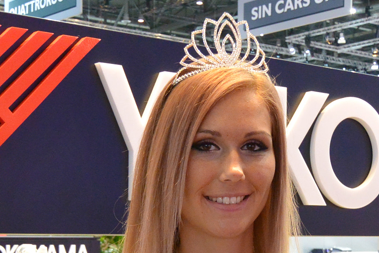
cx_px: 192
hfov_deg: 24.2
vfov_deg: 15.9
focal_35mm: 84
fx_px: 884
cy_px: 269
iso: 800
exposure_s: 1/60
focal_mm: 13.6
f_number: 4.5
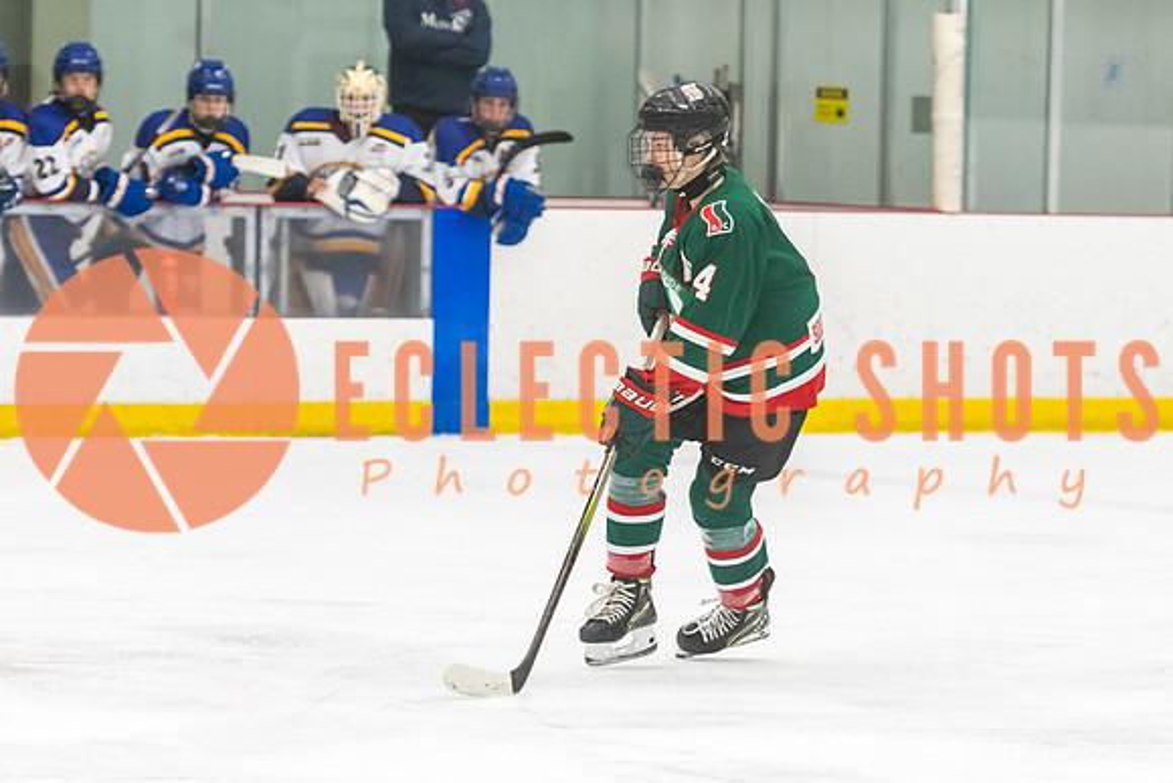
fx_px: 7008
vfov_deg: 6.4
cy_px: 504
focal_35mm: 215
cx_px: 713
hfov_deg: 9.6
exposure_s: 1/800
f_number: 2.8
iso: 4000
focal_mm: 116
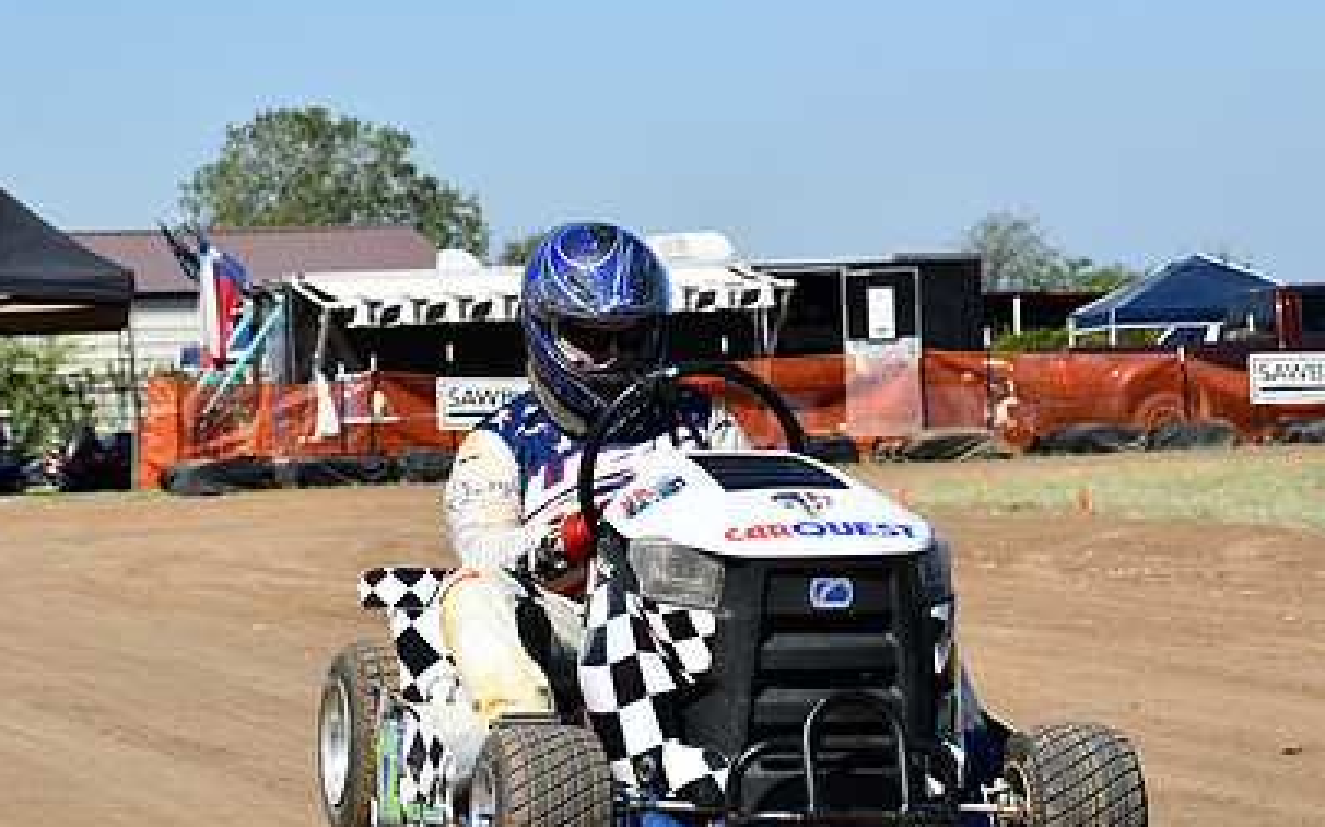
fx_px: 5919
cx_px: 626
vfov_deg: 8.0
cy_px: 494
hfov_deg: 12.8
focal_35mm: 164
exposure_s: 1/320
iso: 100
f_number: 9
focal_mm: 75
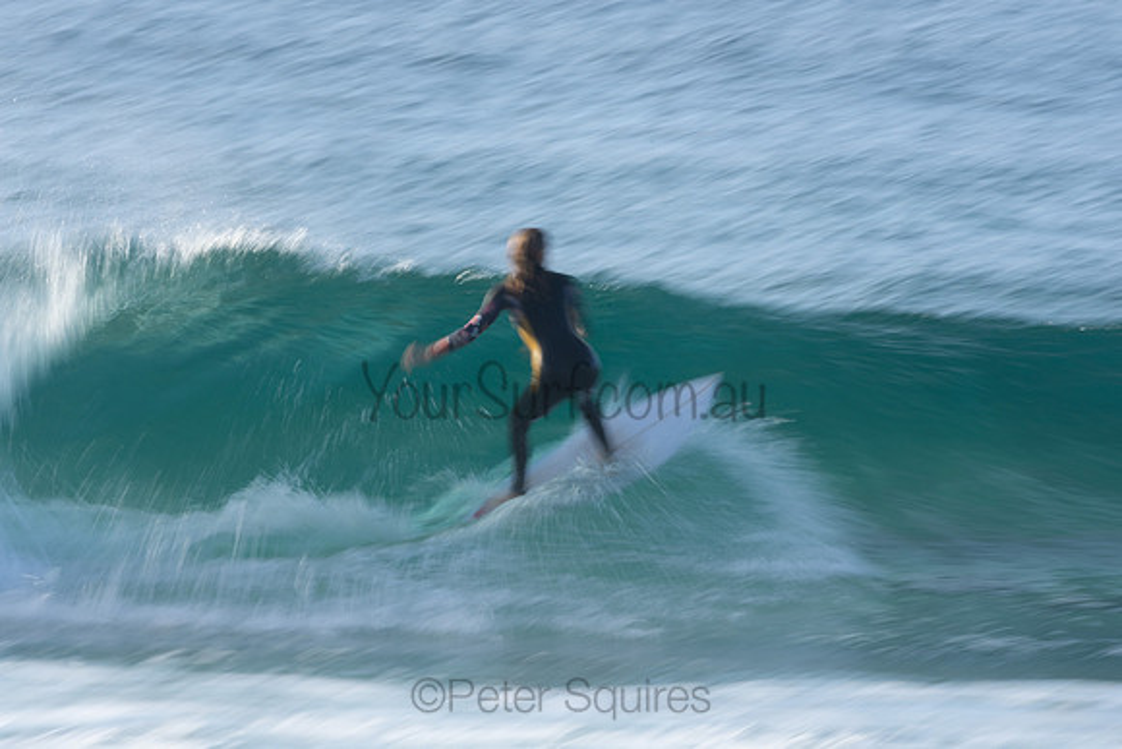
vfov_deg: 1.8
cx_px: 561
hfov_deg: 2.7
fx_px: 23379
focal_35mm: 750
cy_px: 374
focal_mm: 500
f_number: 22
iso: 125
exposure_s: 1/20
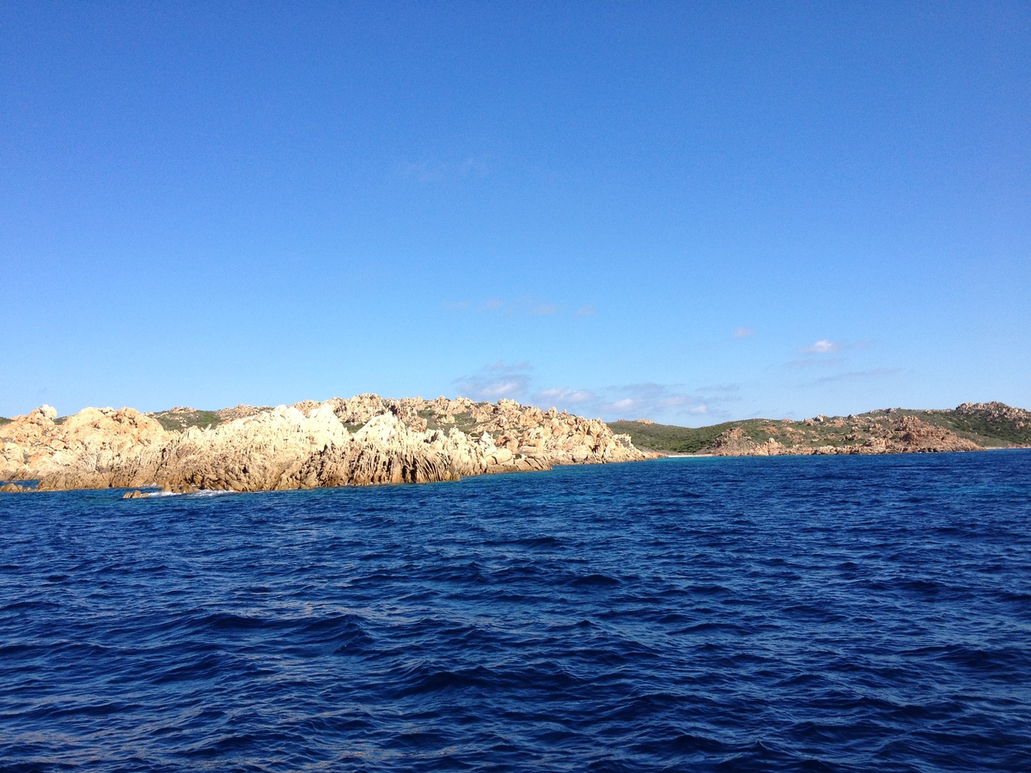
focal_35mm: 35
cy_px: 386
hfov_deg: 52.6
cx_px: 516
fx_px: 1042
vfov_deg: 40.7
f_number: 2.4
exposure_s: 1/1493
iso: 64
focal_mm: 4.28
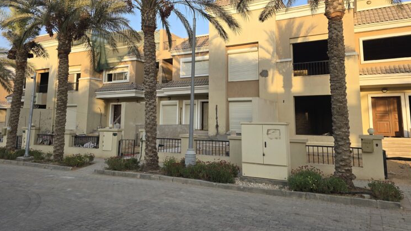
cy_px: 83
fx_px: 283
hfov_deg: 71.9
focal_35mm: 26
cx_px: 203
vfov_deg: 43.9
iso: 12
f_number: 1.7
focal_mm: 6.3
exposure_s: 1/180
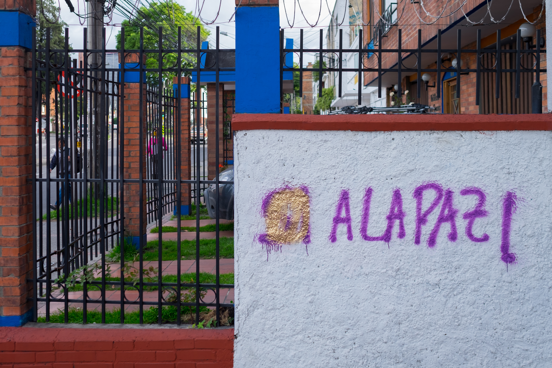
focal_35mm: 35
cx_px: 276
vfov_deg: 37.9
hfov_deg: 54.4
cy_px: 184
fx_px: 537
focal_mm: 23
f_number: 2.8
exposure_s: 1/500
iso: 200
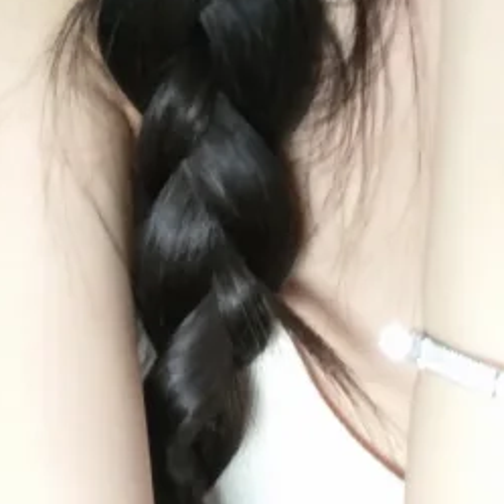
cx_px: 152
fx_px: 2438
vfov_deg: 11.0
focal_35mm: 148
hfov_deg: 11.8
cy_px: -403
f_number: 2.2
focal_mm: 4.15
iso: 125
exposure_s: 1/33
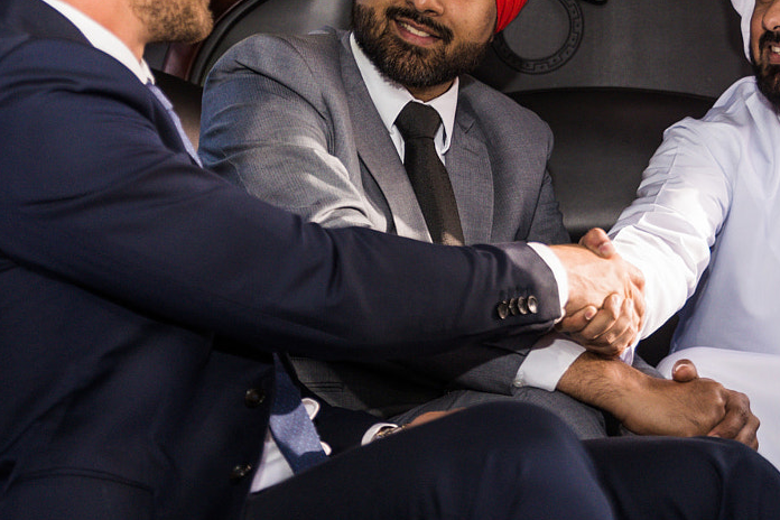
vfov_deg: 14.9
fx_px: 1993
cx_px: 550
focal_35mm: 92
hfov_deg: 22.0
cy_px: 216
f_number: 2.8
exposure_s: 1/80
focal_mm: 40
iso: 400
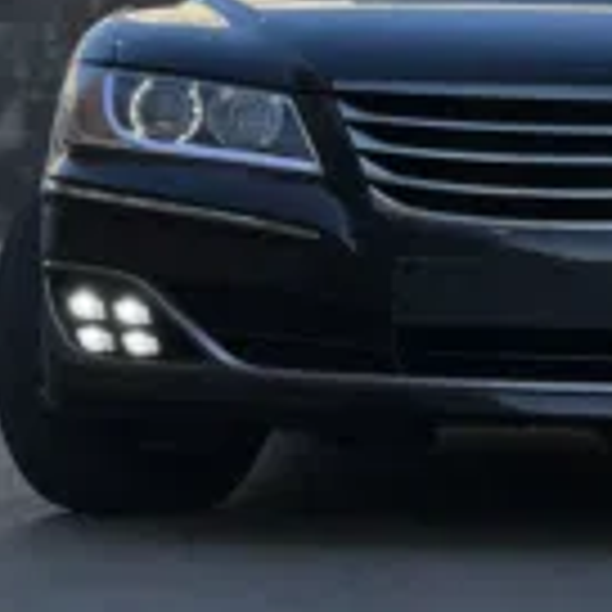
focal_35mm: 200
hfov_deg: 8.7
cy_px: -32
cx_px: 598
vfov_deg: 8.7
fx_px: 4000
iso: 32
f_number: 2.8
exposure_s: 1/481
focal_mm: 9
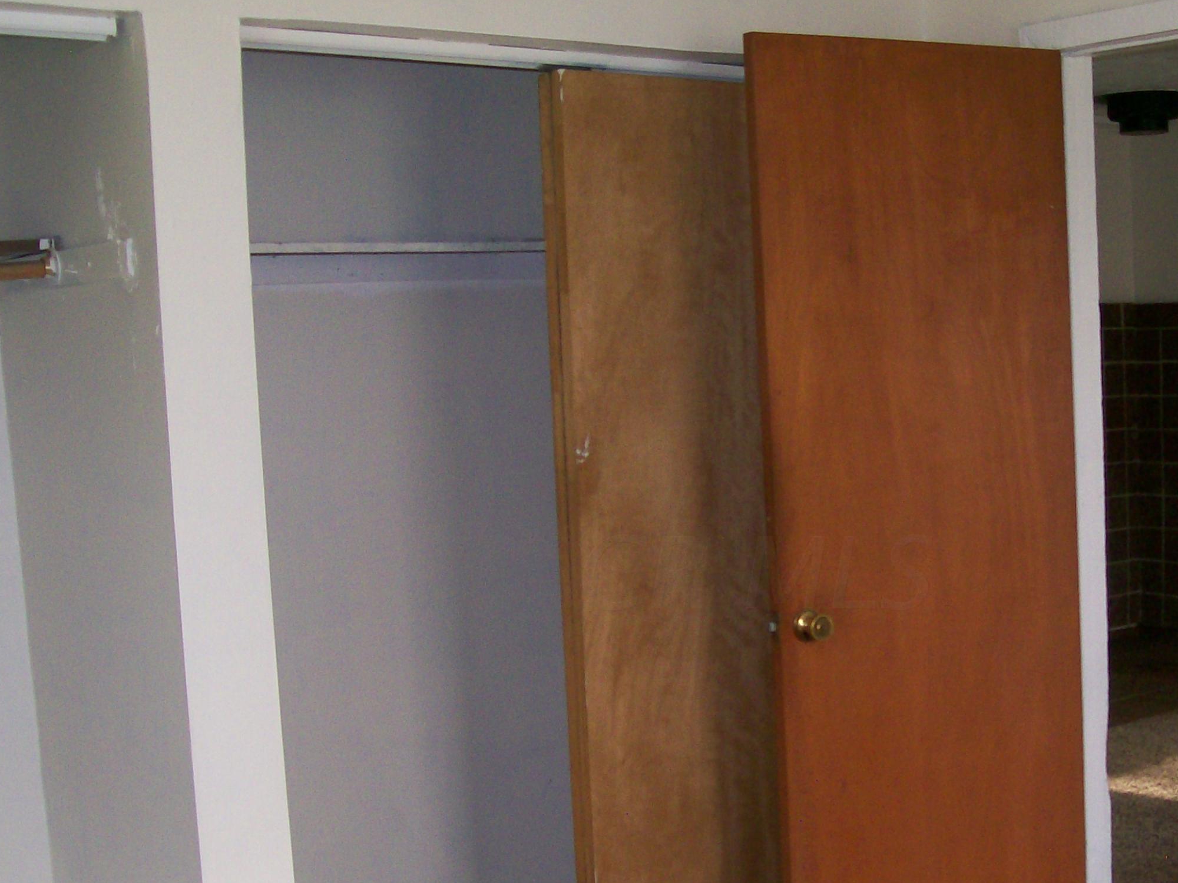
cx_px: 756
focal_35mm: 54
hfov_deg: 35.3
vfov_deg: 26.9
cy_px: 572
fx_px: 1838
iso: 140
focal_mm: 6
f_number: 2.7
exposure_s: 1/64
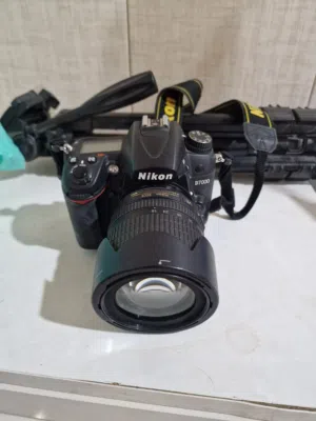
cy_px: 210
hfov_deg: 58.9
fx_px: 280
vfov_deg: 73.9
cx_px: 158
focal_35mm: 23
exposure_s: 1/100
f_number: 1.8
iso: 1000
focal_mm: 6.4
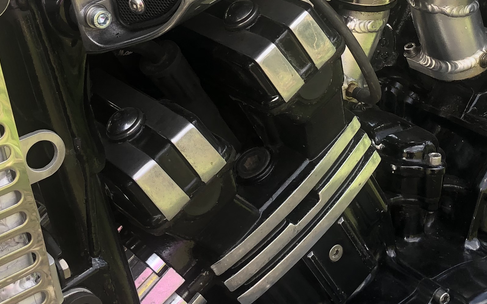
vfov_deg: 17.3
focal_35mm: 75
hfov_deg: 27.2
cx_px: 352
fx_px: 995
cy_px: 77
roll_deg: +2.6
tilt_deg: -12.9
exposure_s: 1/167
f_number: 1.8
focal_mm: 3.99
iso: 20
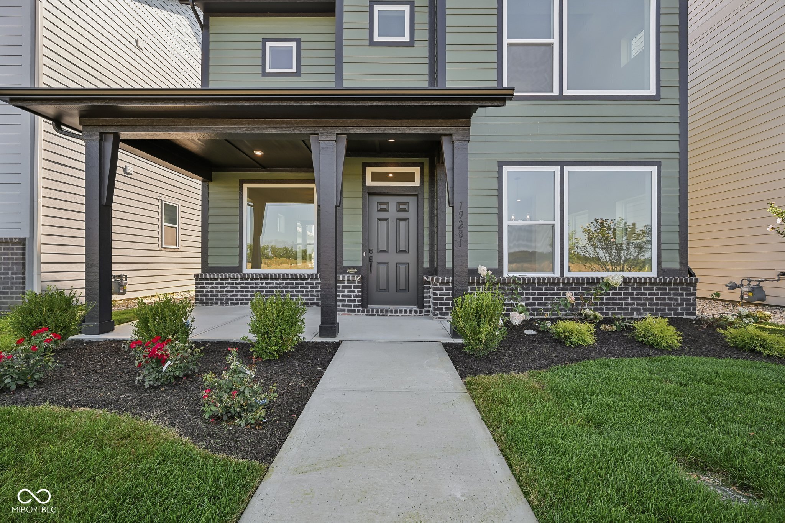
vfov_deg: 81.2
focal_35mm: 14
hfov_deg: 104.3
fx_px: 305
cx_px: 392
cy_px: 262
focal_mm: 14
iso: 100
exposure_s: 1/50
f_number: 8
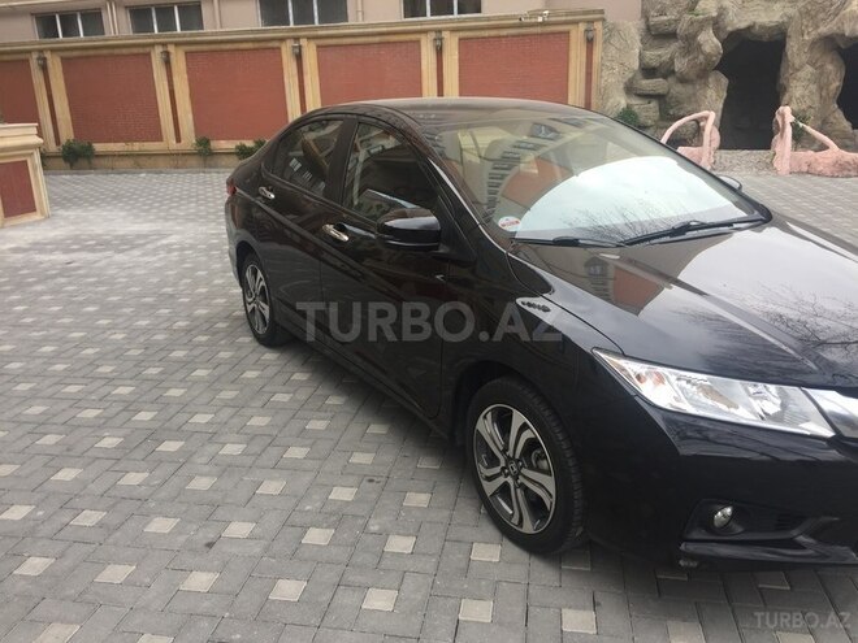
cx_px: 429
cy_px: 322
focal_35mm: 29
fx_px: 719
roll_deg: +3.2
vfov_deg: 48.2
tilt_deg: -18.0
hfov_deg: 61.7
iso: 32
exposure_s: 1/196
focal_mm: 4.15
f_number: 2.2
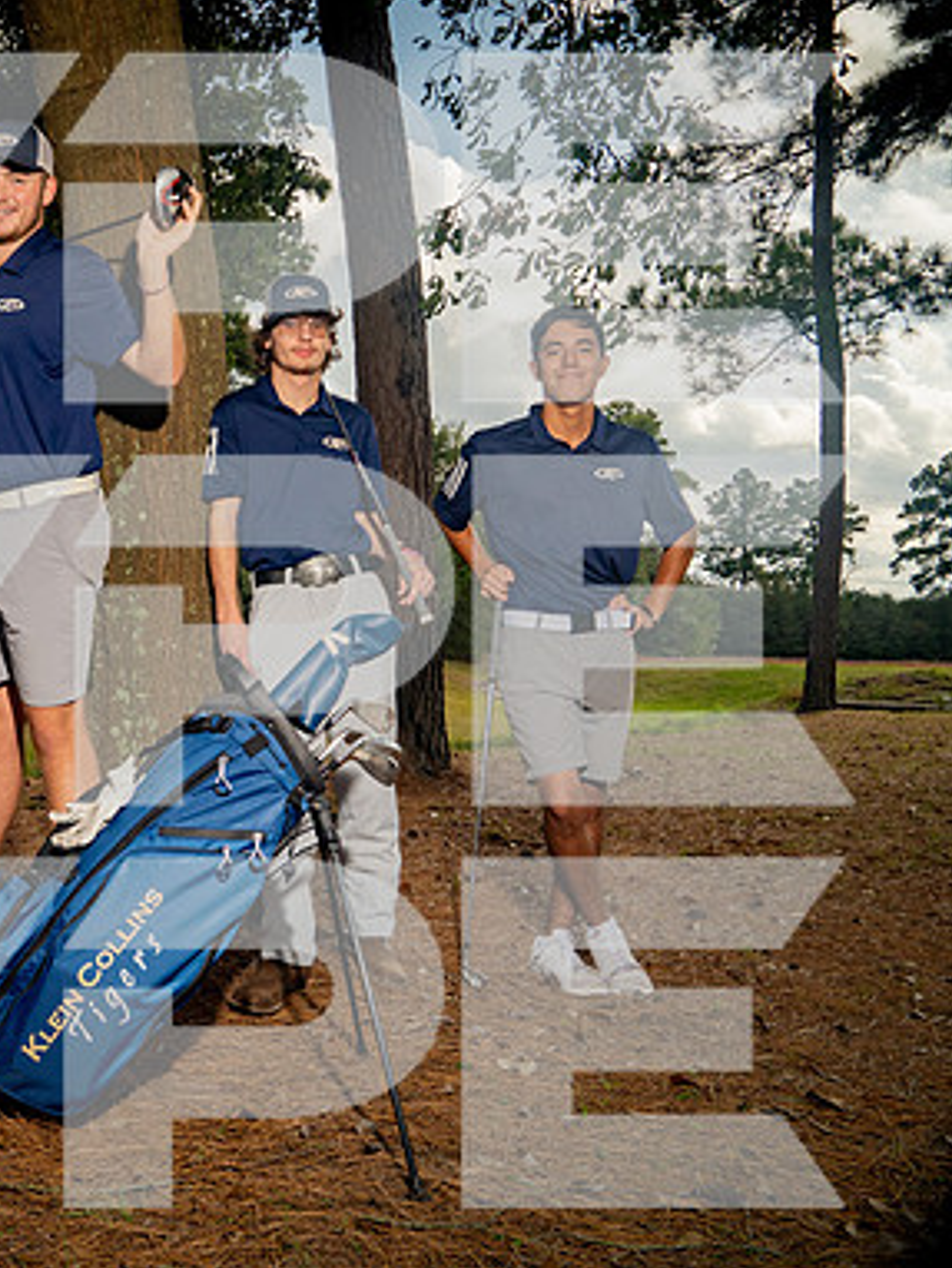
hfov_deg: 36.8
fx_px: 1282
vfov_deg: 52.6
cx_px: 10
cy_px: 632
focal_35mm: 35
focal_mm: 24
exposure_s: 1/250
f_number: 8
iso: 400
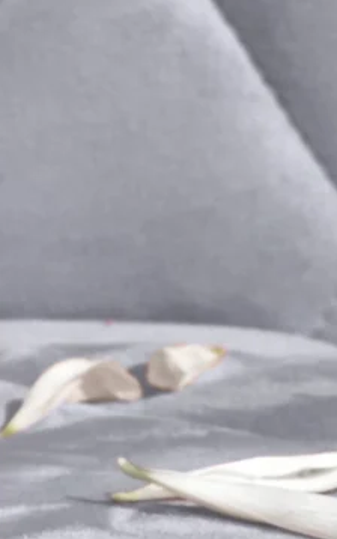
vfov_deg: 12.1
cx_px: -138
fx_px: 2540
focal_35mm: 173
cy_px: 253
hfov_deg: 7.5
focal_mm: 6.6
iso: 20
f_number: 2.8
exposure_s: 1/736
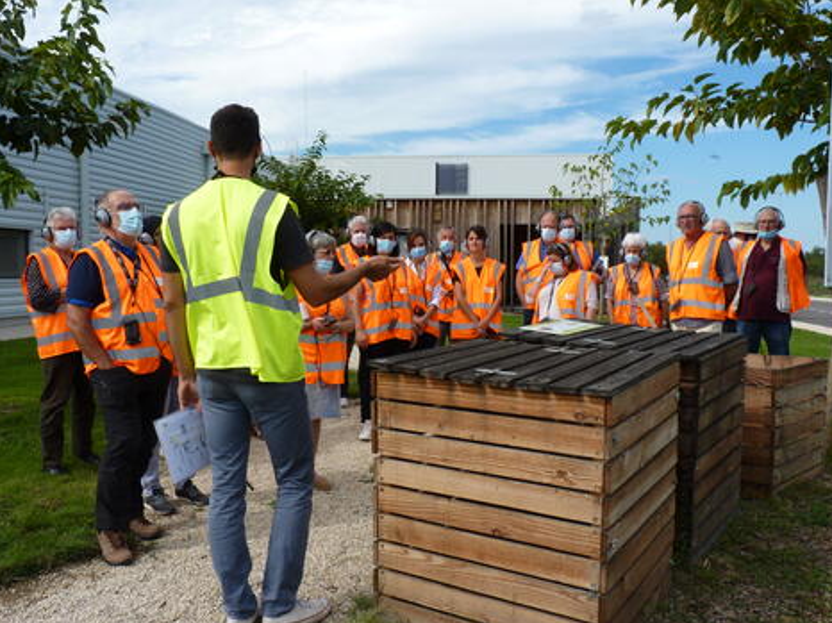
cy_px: 320
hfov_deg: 54.0
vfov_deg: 41.8
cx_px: 412
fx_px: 817
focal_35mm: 34
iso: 80
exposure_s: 1/250
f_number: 5.6
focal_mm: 5.9
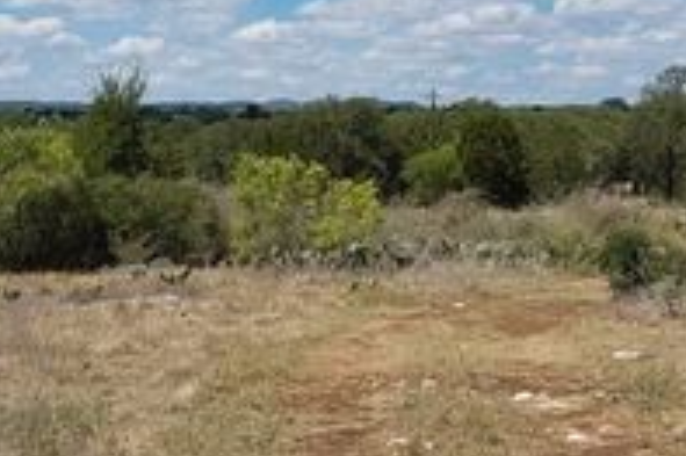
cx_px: 310
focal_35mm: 74
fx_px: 1409
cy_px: 134
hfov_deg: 27.4
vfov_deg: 18.3
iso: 50
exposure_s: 1/3498
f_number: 1.9
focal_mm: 2.91
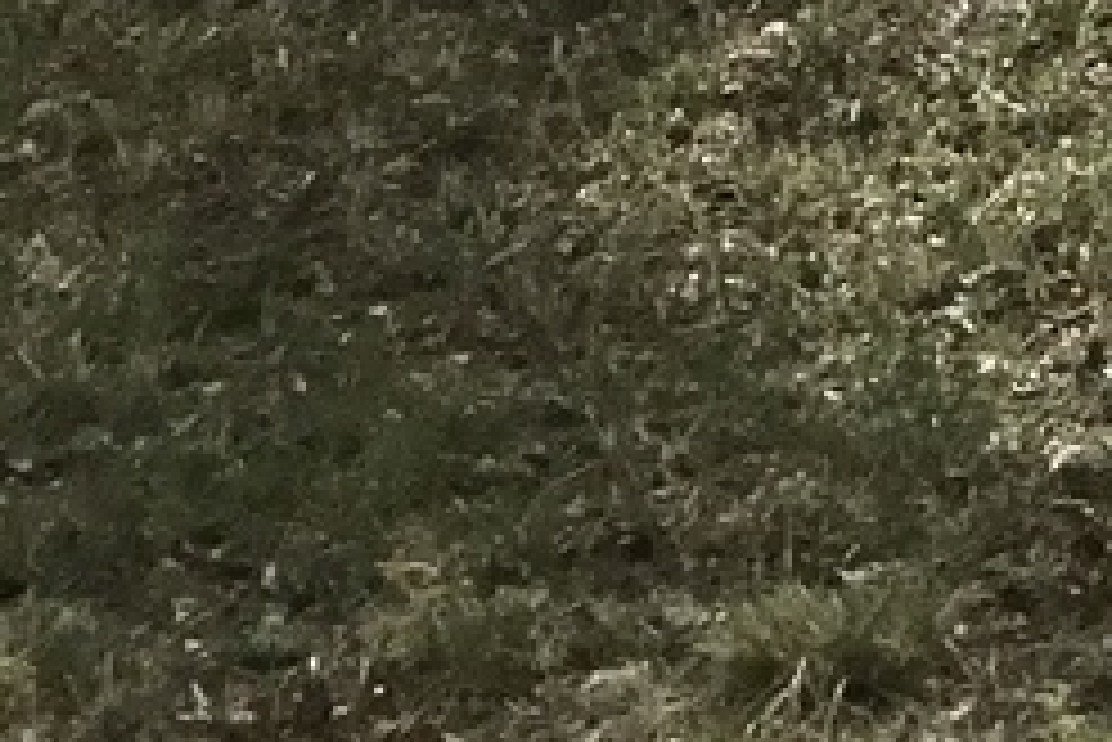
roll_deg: -0.5
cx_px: 2706
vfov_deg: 6.7
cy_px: -1327
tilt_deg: -0.4
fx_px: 5810
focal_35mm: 188
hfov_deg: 9.6
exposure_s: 1/2092
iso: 25
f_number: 2.4
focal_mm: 3.3
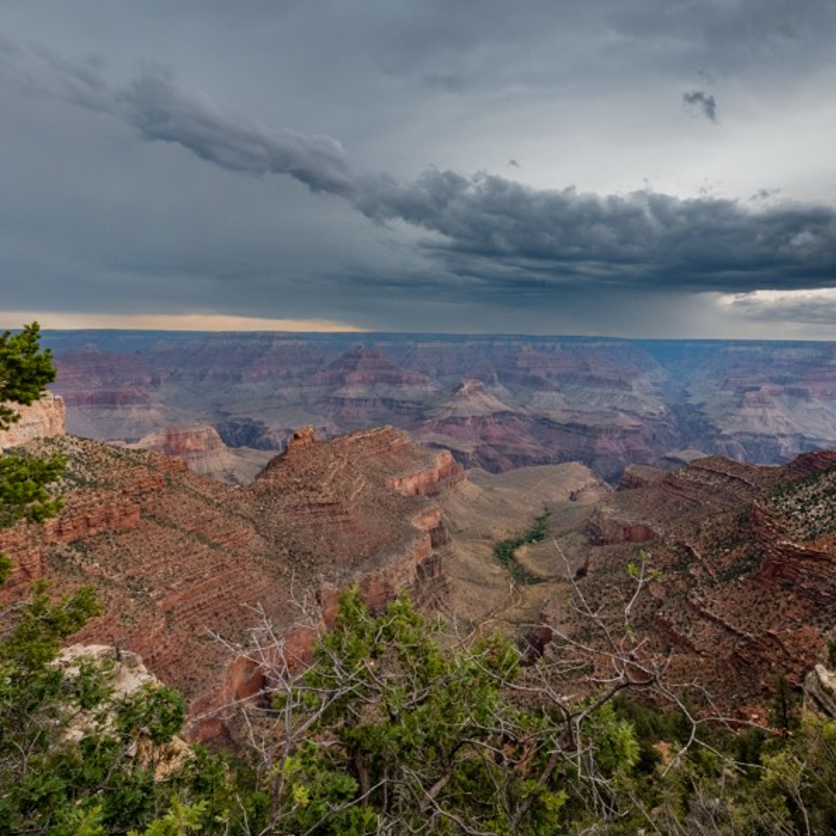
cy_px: 420
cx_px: 475
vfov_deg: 80.7
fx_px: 492
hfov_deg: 80.3
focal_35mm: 18
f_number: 20
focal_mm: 14
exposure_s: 1/80
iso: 800
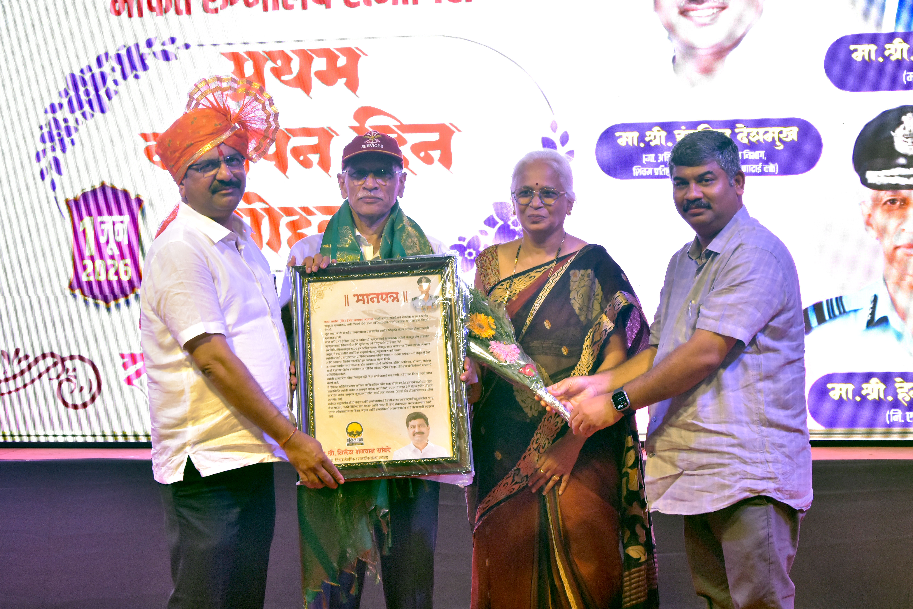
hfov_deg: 27.0
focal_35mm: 75
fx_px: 1902
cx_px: 456
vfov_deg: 18.2
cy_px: 304
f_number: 5.6
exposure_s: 1/50
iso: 1250
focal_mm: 50
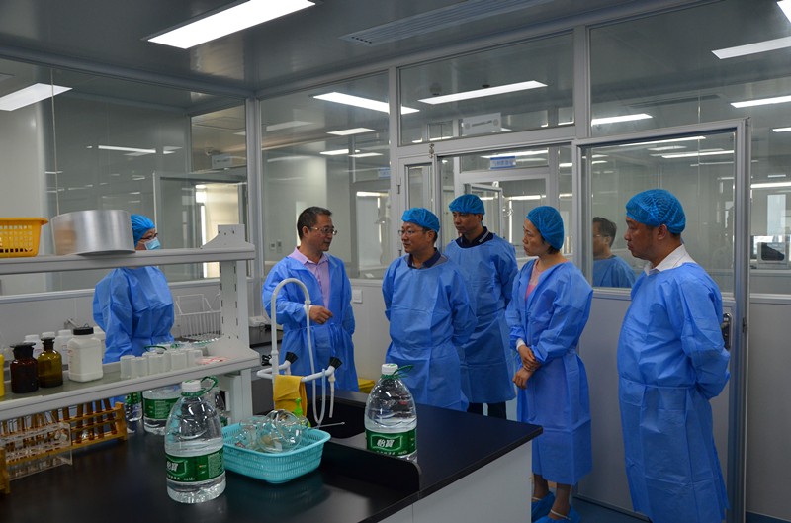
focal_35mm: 32
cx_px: 396
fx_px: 690
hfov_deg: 59.6
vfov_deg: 41.5
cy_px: 262
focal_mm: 21
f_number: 4.5
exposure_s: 1/80
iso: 400
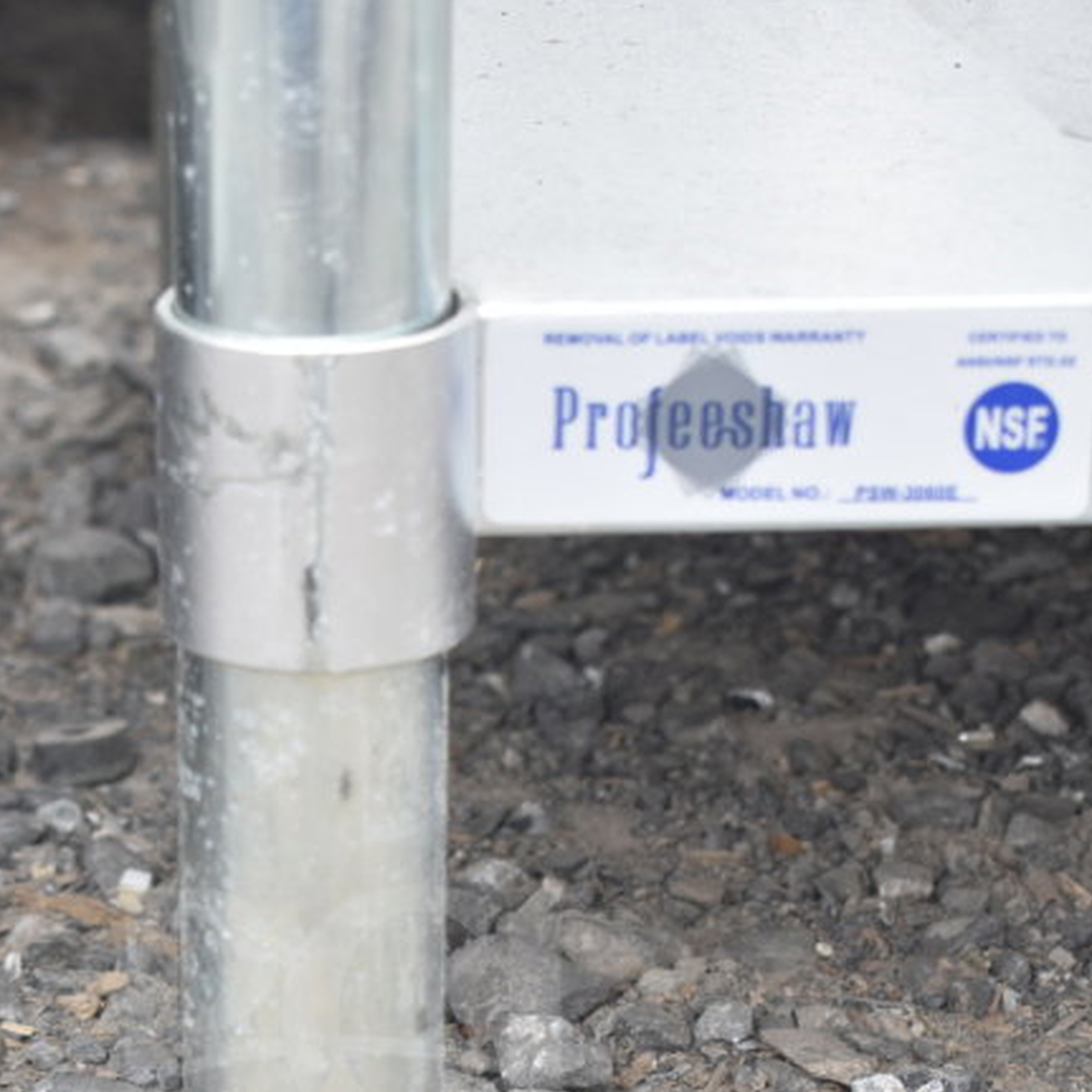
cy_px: 1088
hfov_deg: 11.7
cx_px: 342
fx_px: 5314
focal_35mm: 149
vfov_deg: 11.6
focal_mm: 55
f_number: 5.6
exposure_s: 1/100
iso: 400
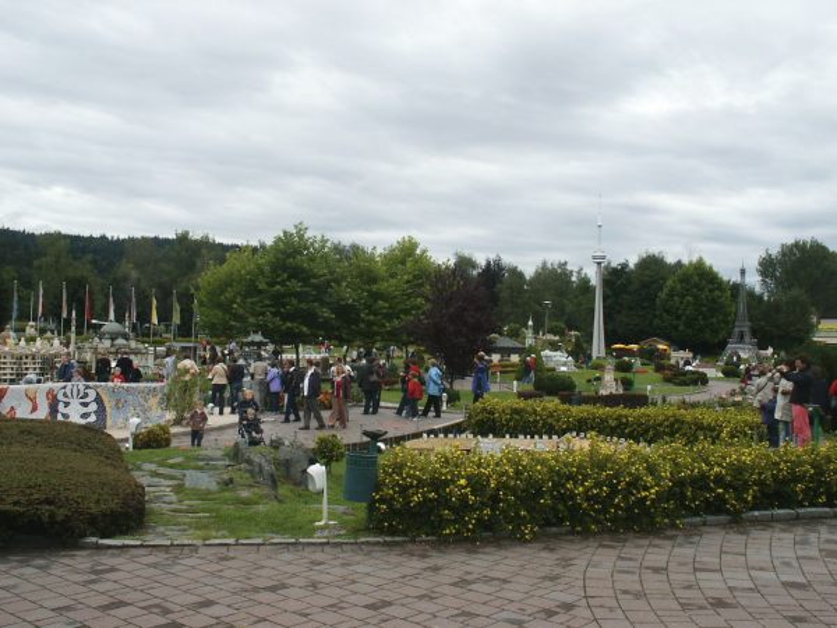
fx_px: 846
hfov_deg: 52.6
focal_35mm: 35
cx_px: 418
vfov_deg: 40.7
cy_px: 314
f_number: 6.7
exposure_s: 1/125
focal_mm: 7.18
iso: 64
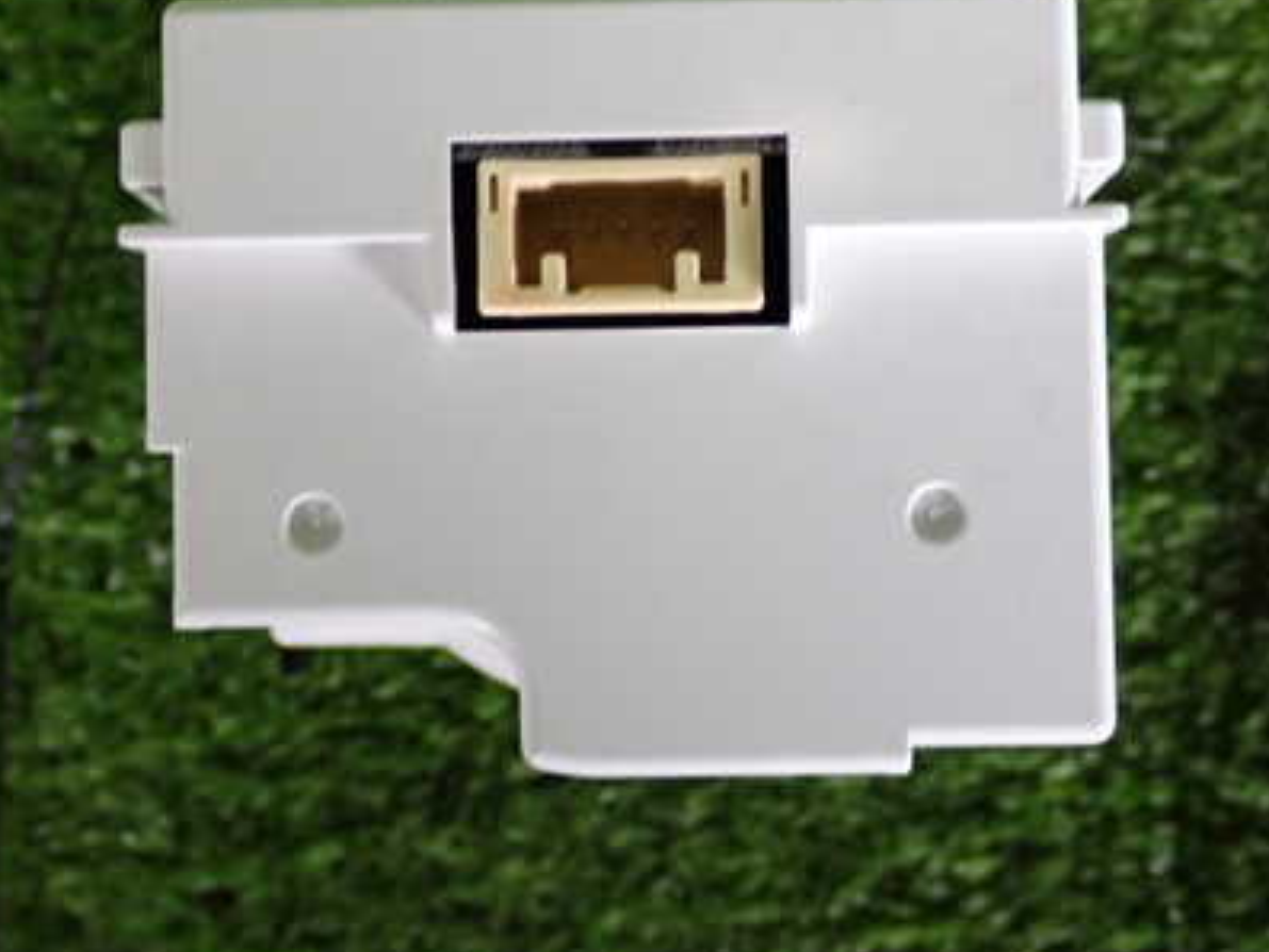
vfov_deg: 20.7
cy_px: 364
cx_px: 614
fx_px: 2604
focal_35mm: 71
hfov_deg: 27.4
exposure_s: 1/50
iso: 500
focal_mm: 8.4
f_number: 3.1
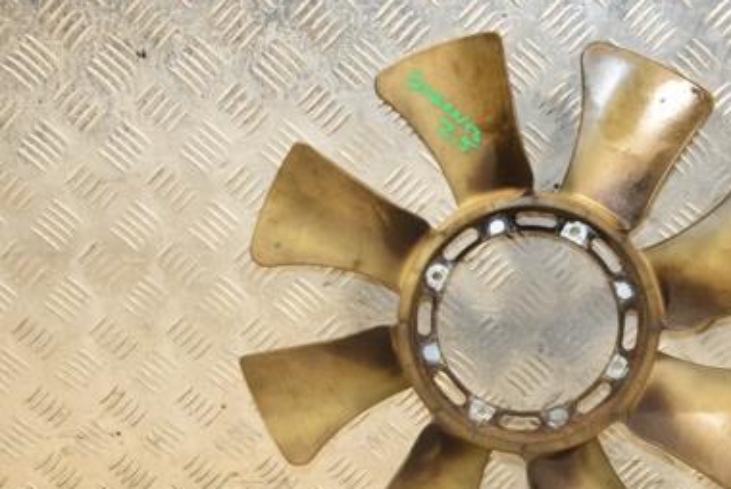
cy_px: 331
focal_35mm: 71
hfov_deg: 28.0
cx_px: 546
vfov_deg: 19.2
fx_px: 1443
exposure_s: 1/200
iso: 800
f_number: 5.6
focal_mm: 30
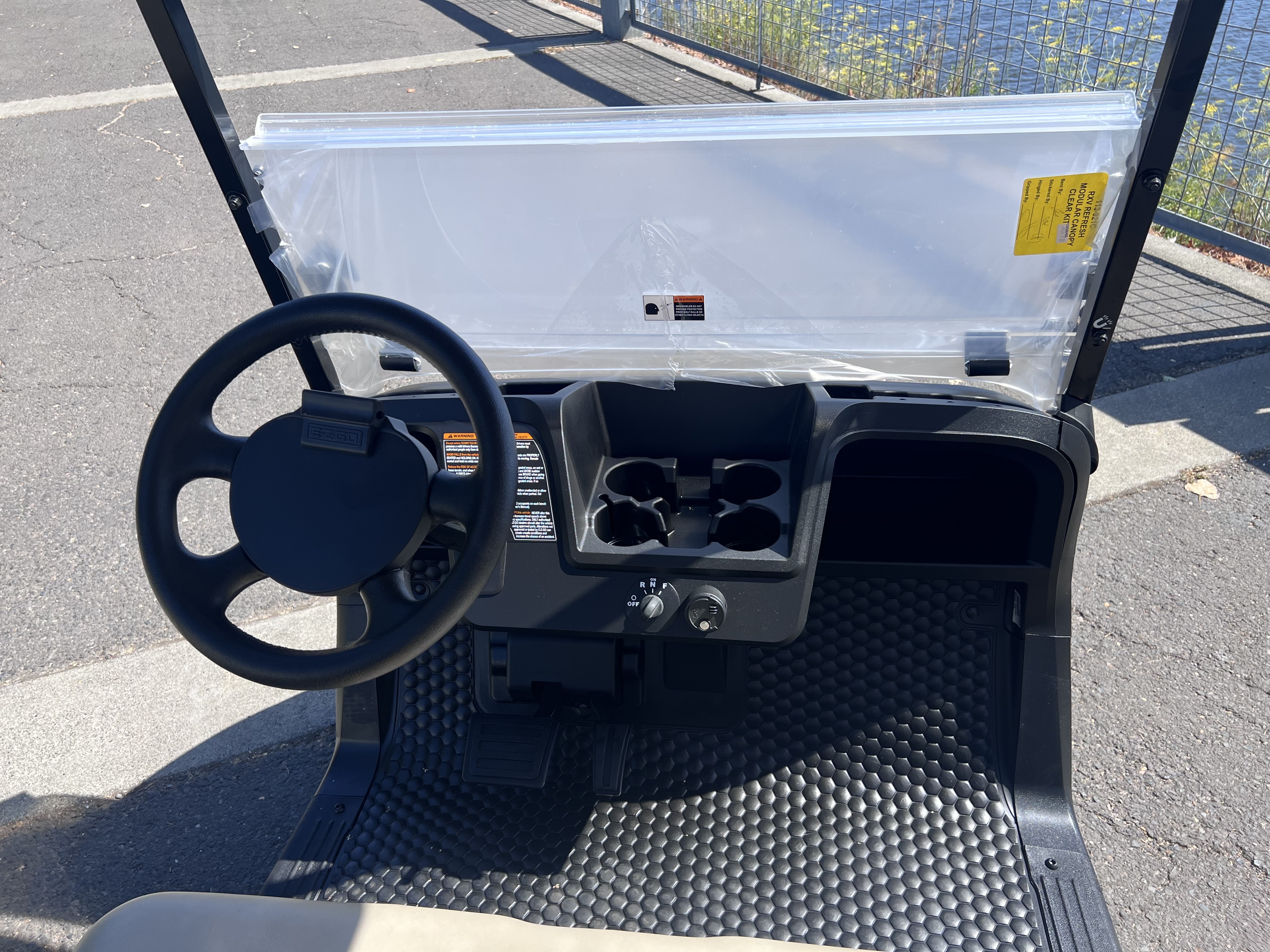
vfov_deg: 53.1
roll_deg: +4.9
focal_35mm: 26
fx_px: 954
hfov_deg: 67.3
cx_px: 635
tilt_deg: -36.6
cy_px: 476
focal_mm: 5.7
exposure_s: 1/1724
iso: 50
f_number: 1.5
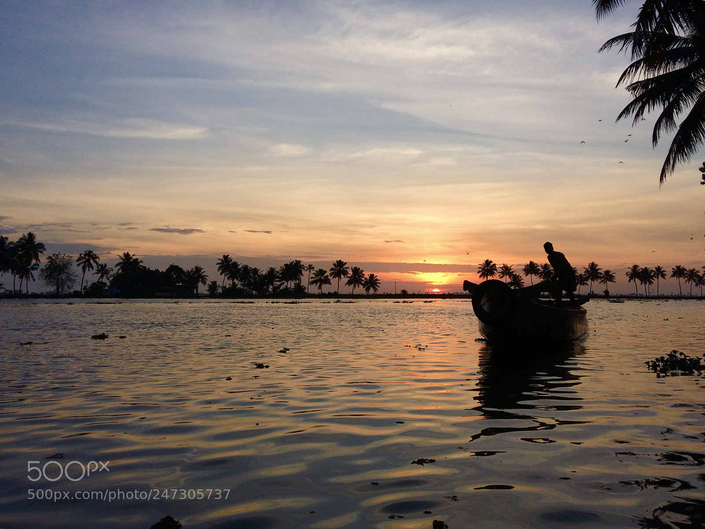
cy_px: 264
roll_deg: +3.1
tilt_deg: +1.2
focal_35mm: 29
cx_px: 352
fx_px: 591
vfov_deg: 48.3
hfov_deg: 61.6
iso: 32
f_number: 2.2
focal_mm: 4.15
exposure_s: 1/805
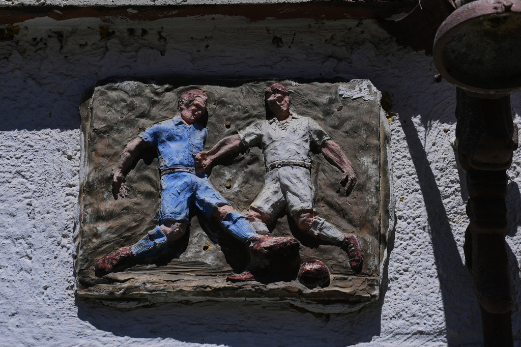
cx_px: 260
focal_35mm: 105
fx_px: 1519
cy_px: 174
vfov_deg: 13.0
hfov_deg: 19.5
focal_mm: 70
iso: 50
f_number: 5
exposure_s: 1/1600
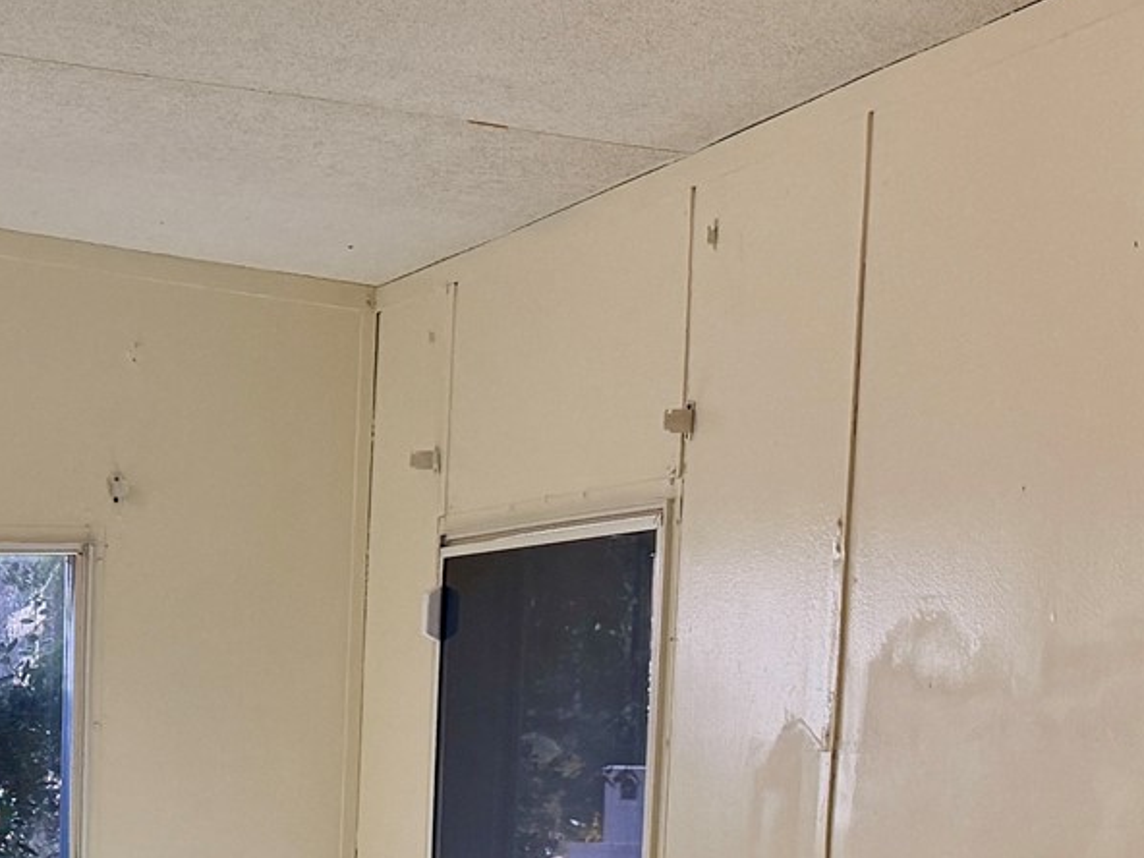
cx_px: -450
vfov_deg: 17.3
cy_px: 904
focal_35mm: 83
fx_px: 2743
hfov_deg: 20.8
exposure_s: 1/120
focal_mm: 6.76
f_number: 1.78
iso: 200
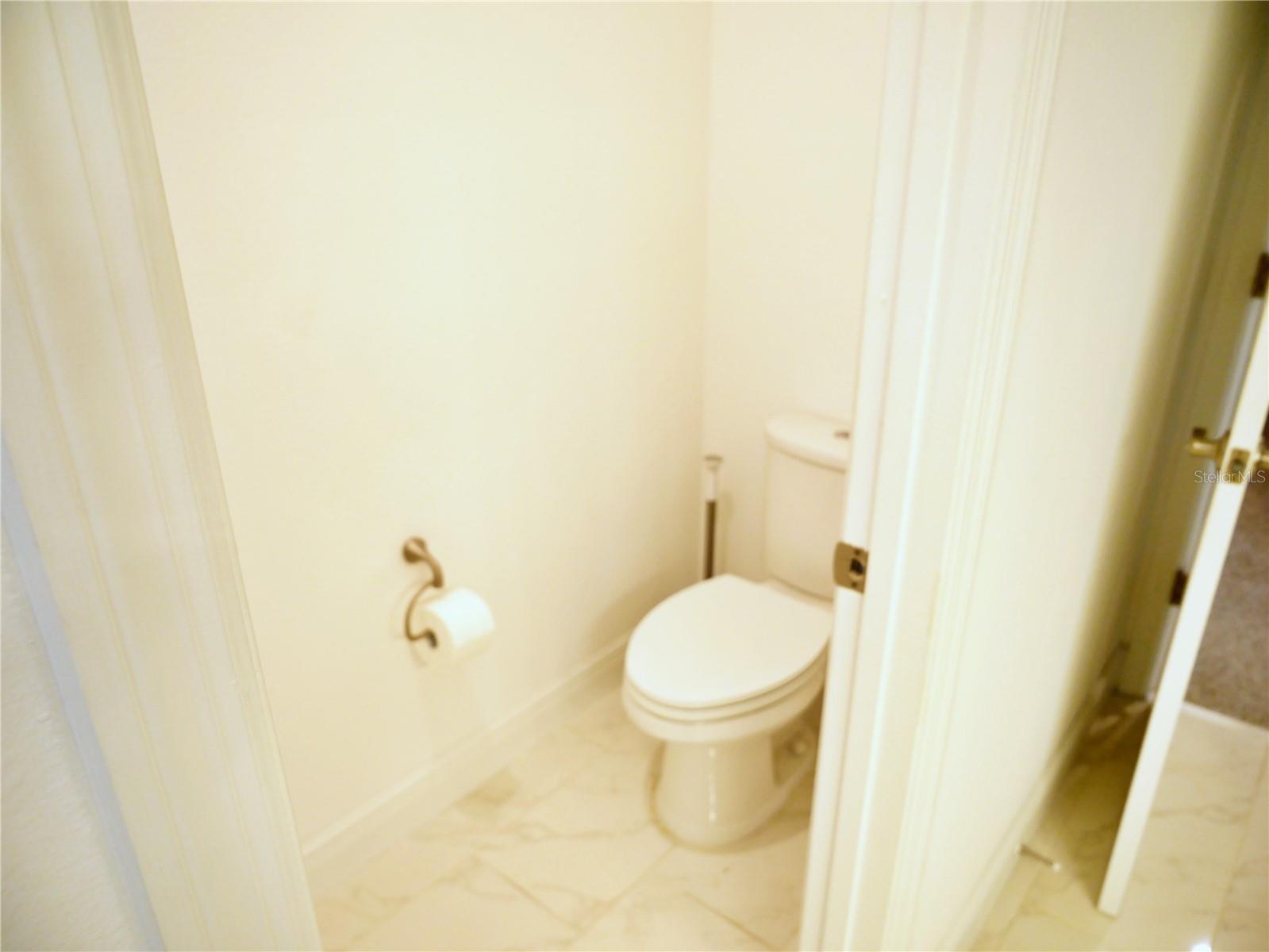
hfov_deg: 71.6
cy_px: 476
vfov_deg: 56.8
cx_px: 634
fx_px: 880
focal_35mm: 24
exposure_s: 1/60
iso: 200
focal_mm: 12
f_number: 3.5
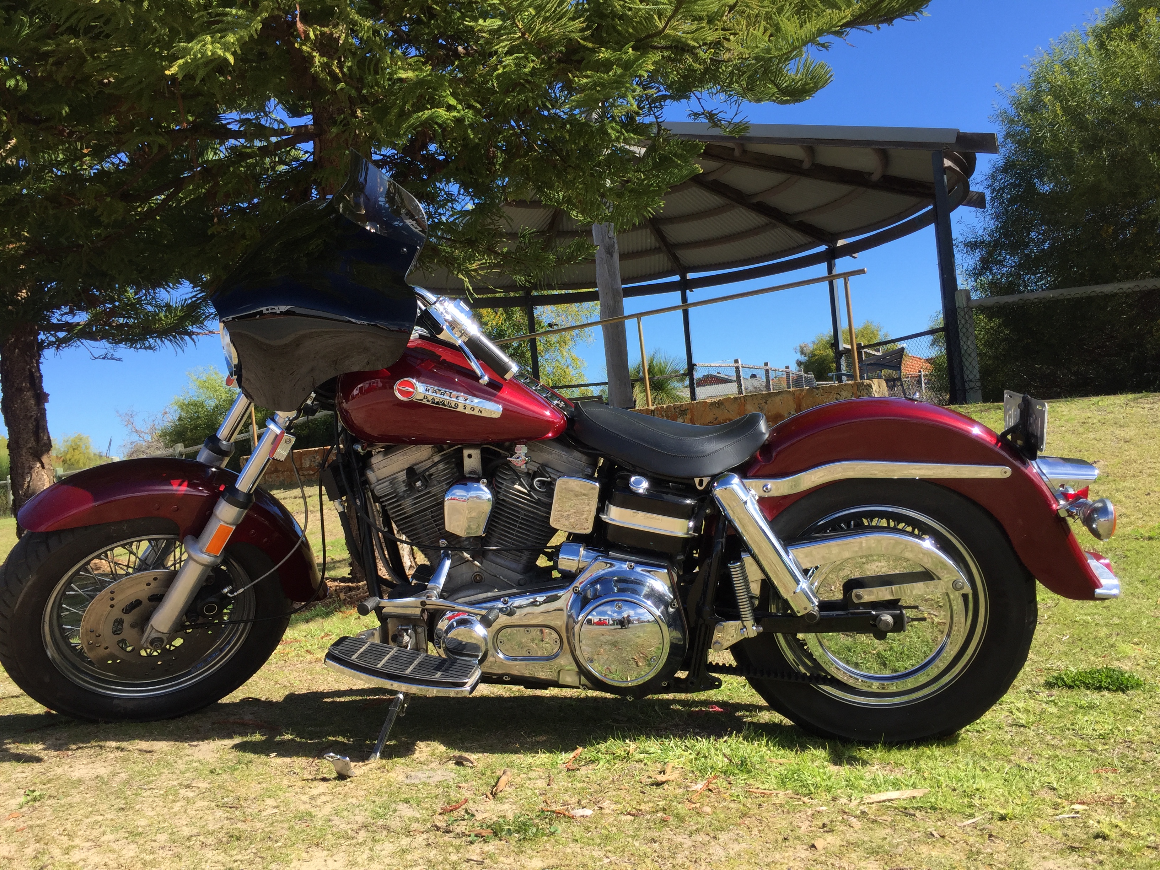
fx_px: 972
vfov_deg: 48.2
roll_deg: +7.4
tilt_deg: +1.9
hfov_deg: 61.7
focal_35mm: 29
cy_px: 435
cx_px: 580
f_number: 2.2
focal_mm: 4.15
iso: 32
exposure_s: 1/1068
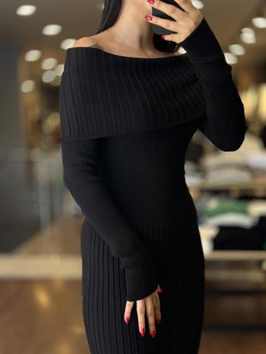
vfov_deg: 39.6
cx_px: 133
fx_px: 492
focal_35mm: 48
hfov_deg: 30.3
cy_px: 177
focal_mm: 6.86
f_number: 1.78
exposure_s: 1/132
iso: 125
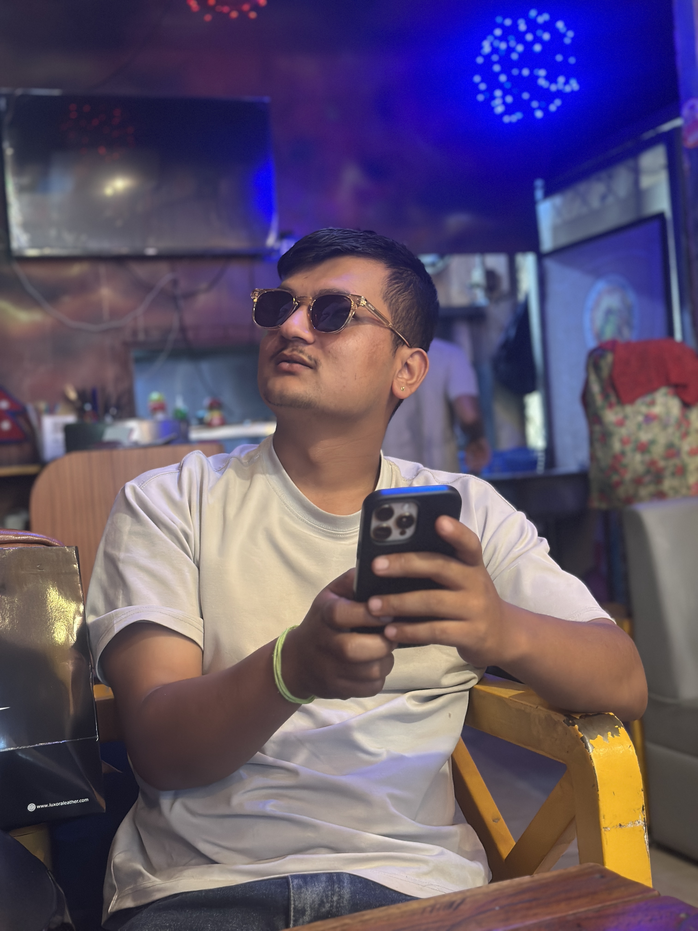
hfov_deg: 30.3
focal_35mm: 48
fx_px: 1291
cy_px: 466
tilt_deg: +0.1
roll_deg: +3.5
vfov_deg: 39.7
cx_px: 349
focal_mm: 6.86
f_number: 1.78
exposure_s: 1/33
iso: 500
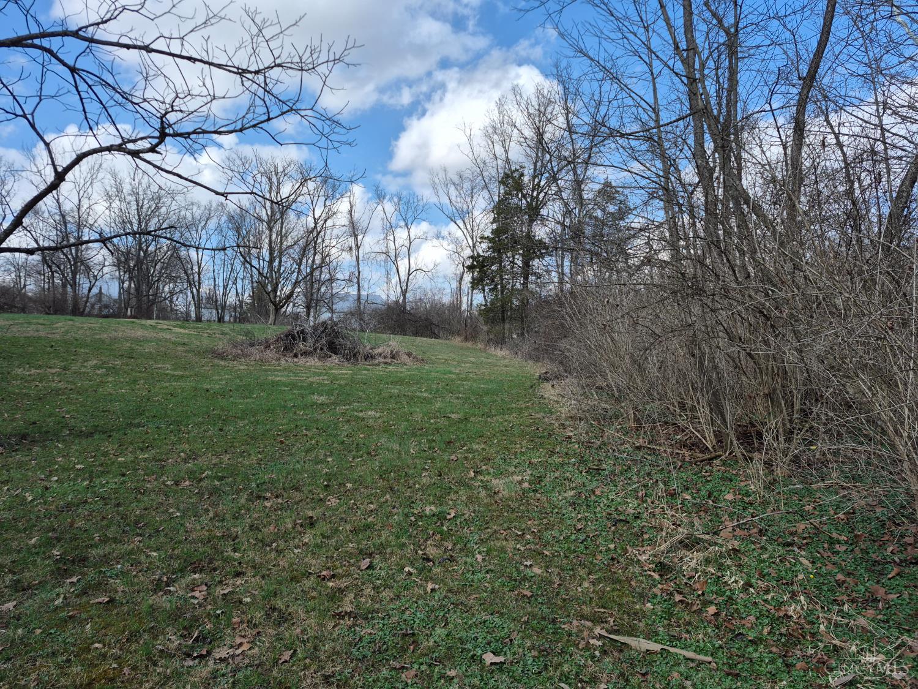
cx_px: 459
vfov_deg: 58.9
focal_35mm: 23
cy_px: 344
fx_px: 610
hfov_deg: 73.9
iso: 25
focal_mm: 5.4
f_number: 1.8
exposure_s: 1/1328
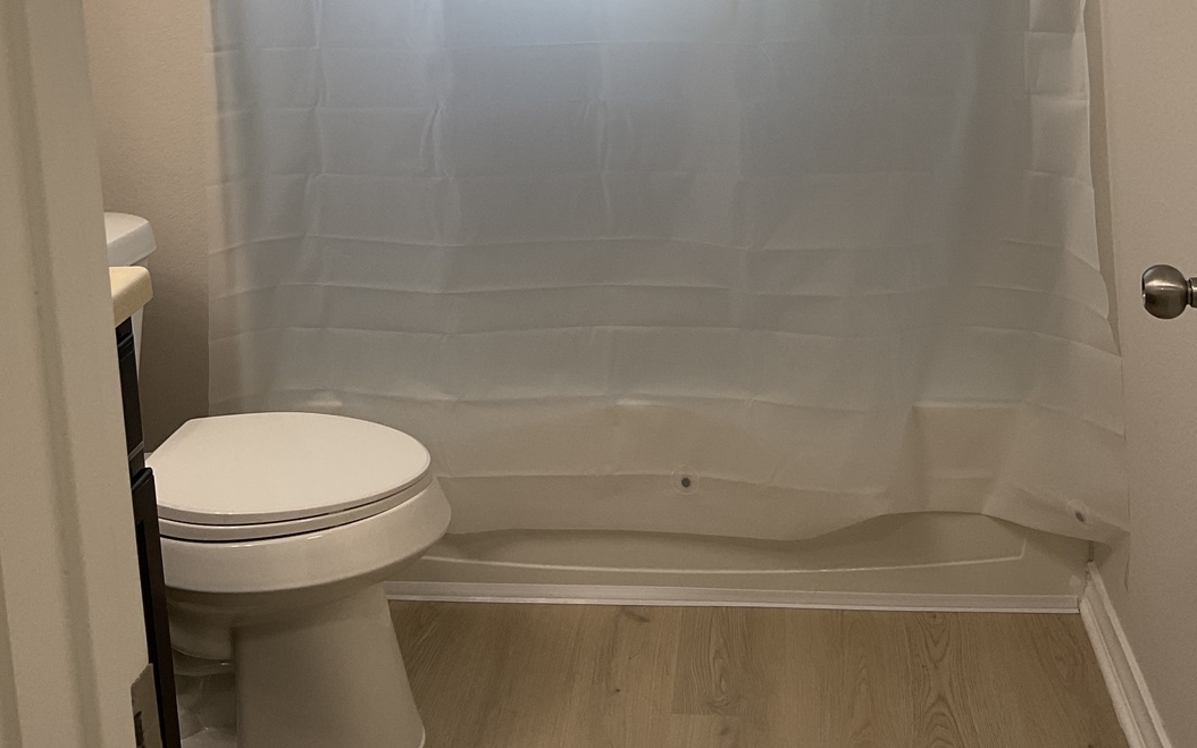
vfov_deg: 28.6
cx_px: 591
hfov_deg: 47.2
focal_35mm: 42
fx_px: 1370
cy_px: -1
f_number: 1.8
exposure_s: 1/120
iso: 40
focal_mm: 3
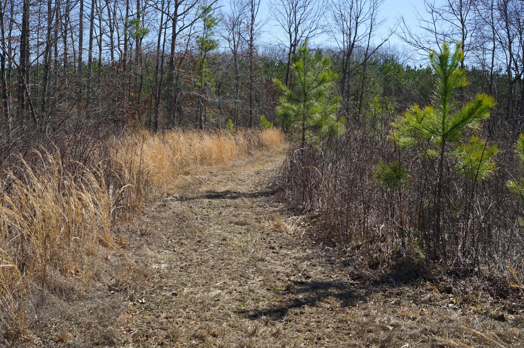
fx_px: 727
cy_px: 174
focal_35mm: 50
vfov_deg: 26.9
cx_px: 262
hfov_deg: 39.6
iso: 100
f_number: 7.1
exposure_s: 1/200
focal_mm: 50
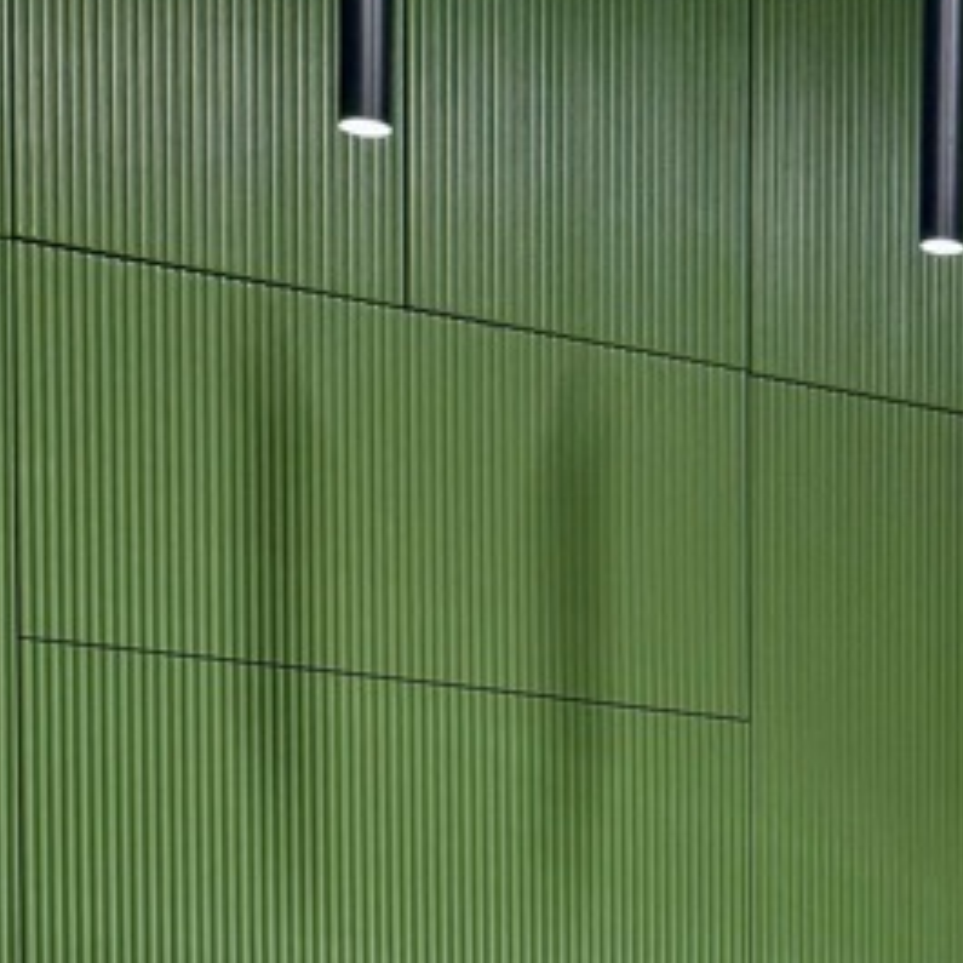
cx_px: 1337
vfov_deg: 16.5
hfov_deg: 16.8
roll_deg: -1.9
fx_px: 3022
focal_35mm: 96
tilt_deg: -4.7
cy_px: 1428
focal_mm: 6.76
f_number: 1.78
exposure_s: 1/102
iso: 200
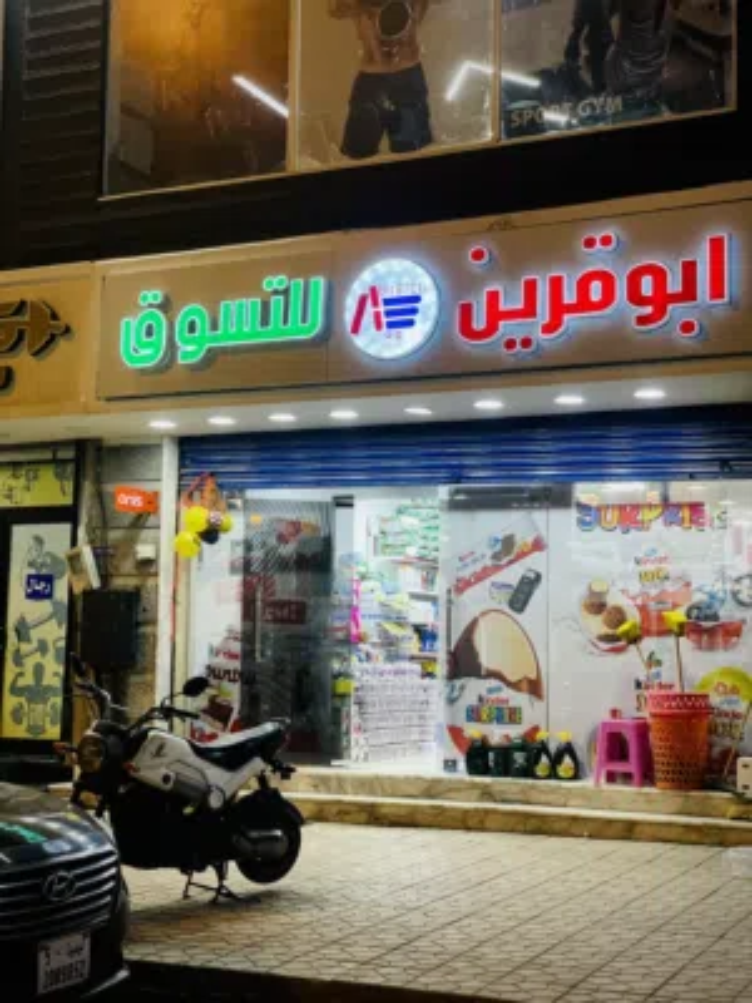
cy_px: 502
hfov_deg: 28.0
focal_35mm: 52
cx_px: 376
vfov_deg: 36.8
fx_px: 1506
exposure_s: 1/100
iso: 200
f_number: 2
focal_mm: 6
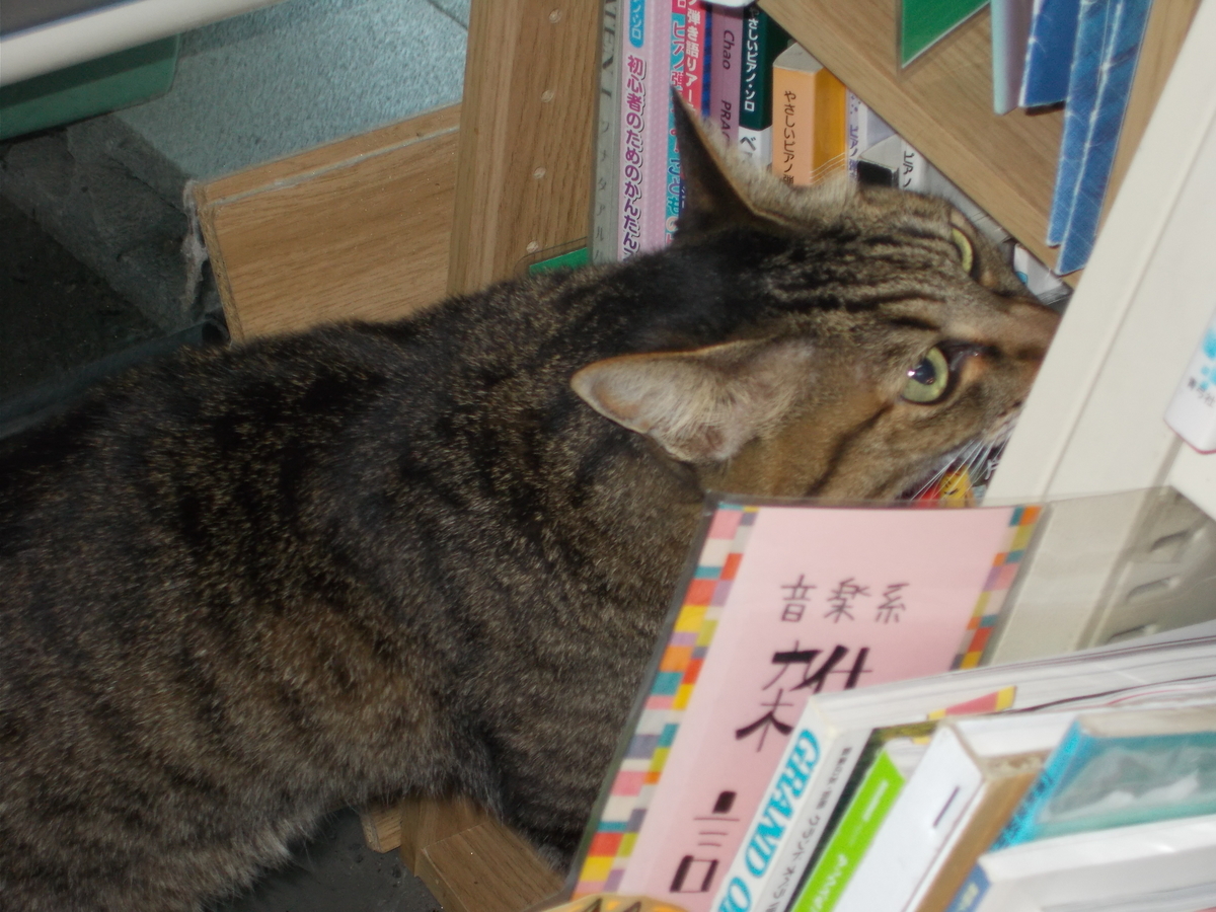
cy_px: 456
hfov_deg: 19.8
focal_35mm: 99
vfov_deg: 14.9
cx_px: 608
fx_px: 3478
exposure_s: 1/60
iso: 200
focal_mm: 17.6
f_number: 5.5
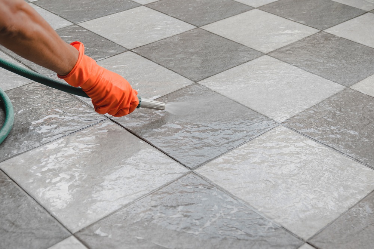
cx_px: 187
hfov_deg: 38.9
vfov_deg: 26.5
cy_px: 124
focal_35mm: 51
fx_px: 530
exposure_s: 1/125
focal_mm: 34
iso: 200
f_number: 4.5
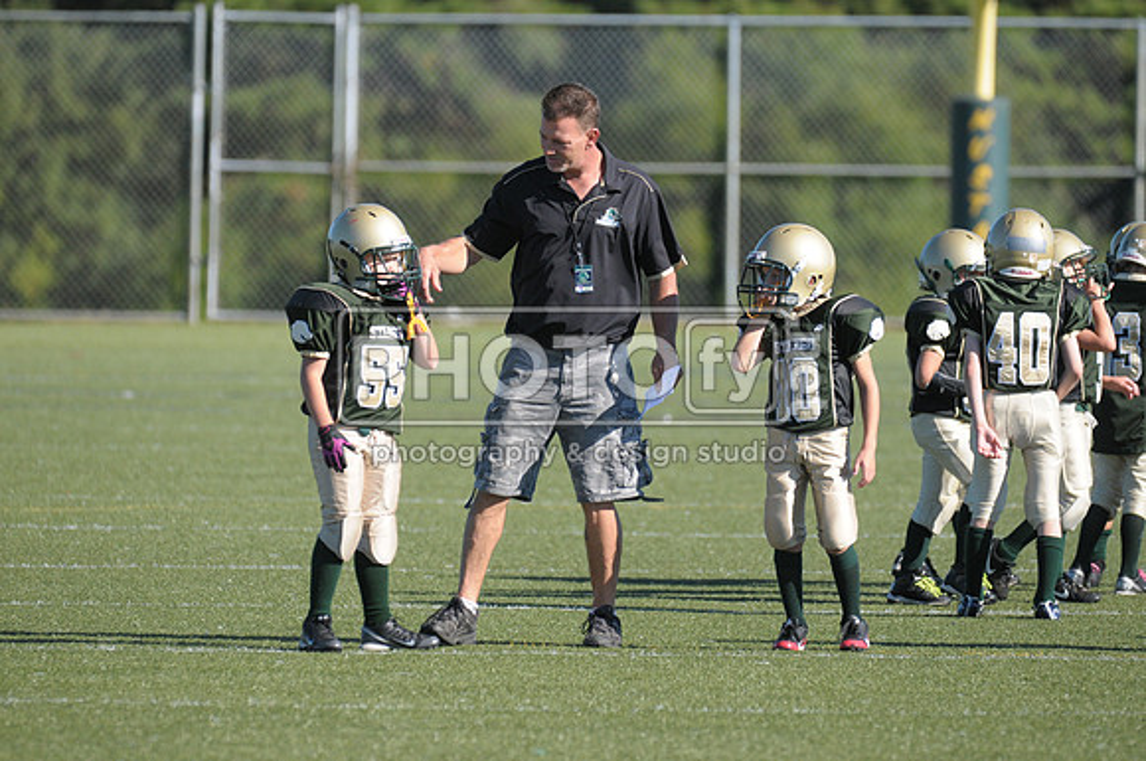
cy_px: 380
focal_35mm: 450
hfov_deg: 4.6
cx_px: 573
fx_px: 14305
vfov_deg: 3.0
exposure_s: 1/3200
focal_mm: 300
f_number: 4
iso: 640
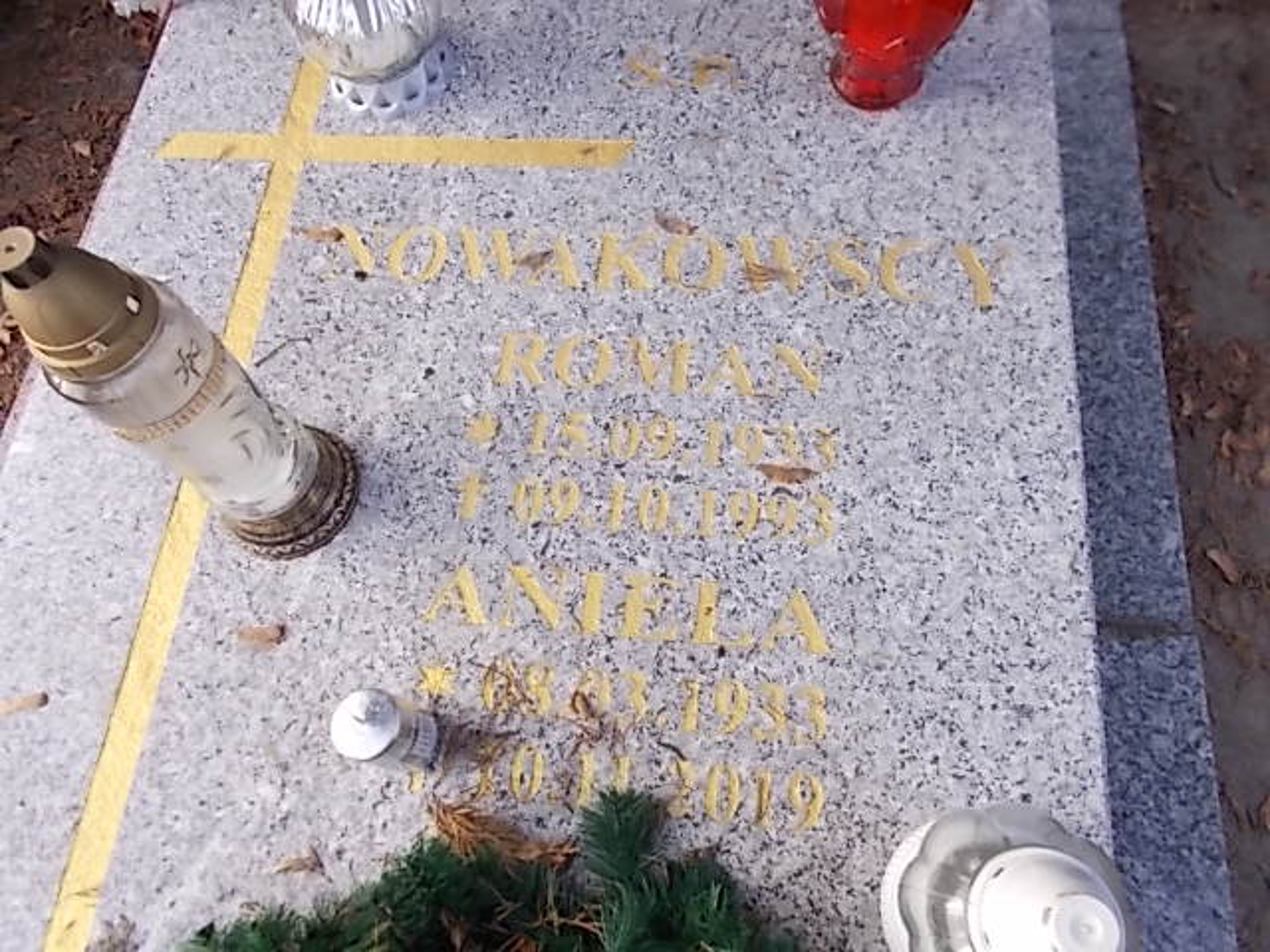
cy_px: 476
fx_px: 954
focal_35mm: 26
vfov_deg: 53.1
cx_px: 635
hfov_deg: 67.3
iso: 80
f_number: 3.2
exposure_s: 1/100
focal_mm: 4.6
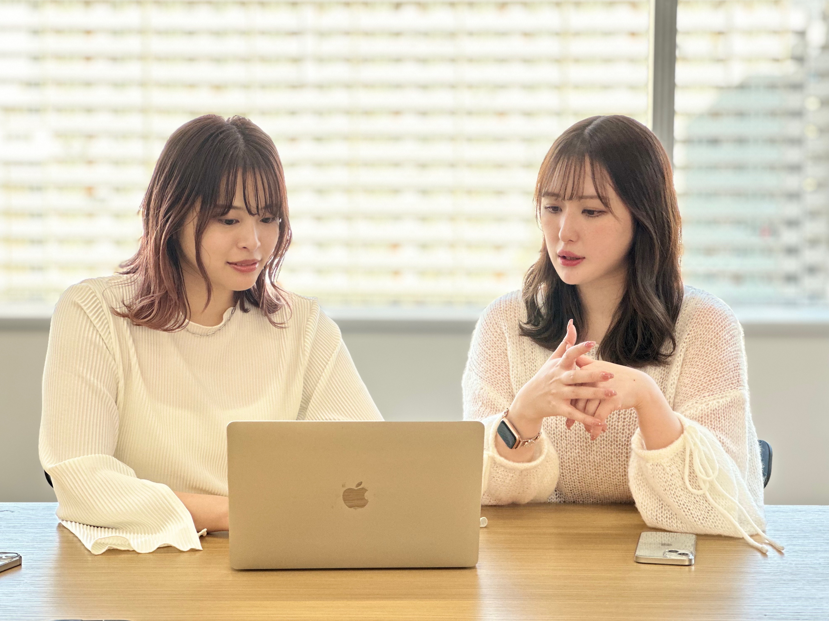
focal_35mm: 78
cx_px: 410
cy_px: 309
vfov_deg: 18.9
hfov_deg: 25.0
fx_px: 1868
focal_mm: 9
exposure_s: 1/121
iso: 64
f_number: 2.8
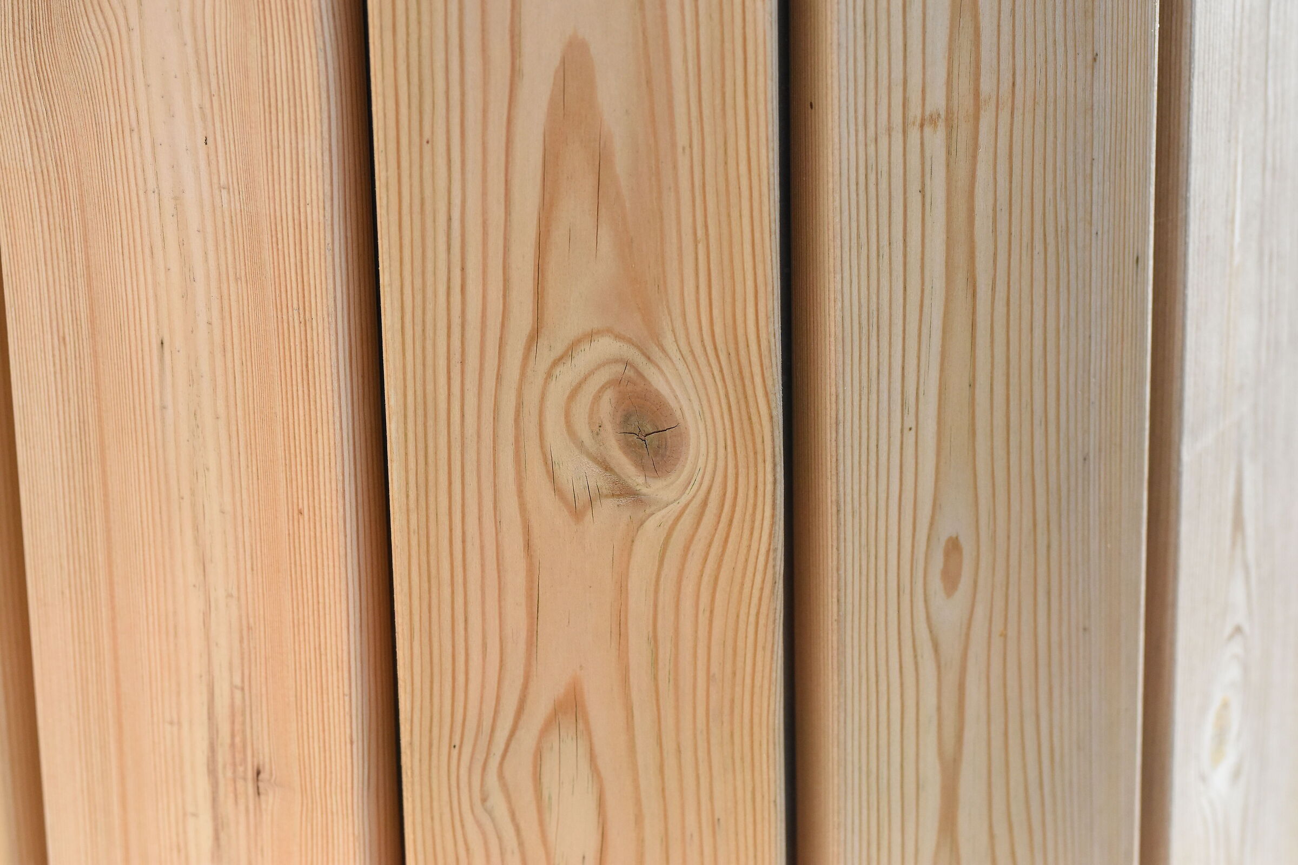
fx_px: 4597
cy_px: 432
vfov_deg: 10.8
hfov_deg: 16.1
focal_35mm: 128
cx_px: 649
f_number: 4.8
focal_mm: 85
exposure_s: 1/8000
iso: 2000
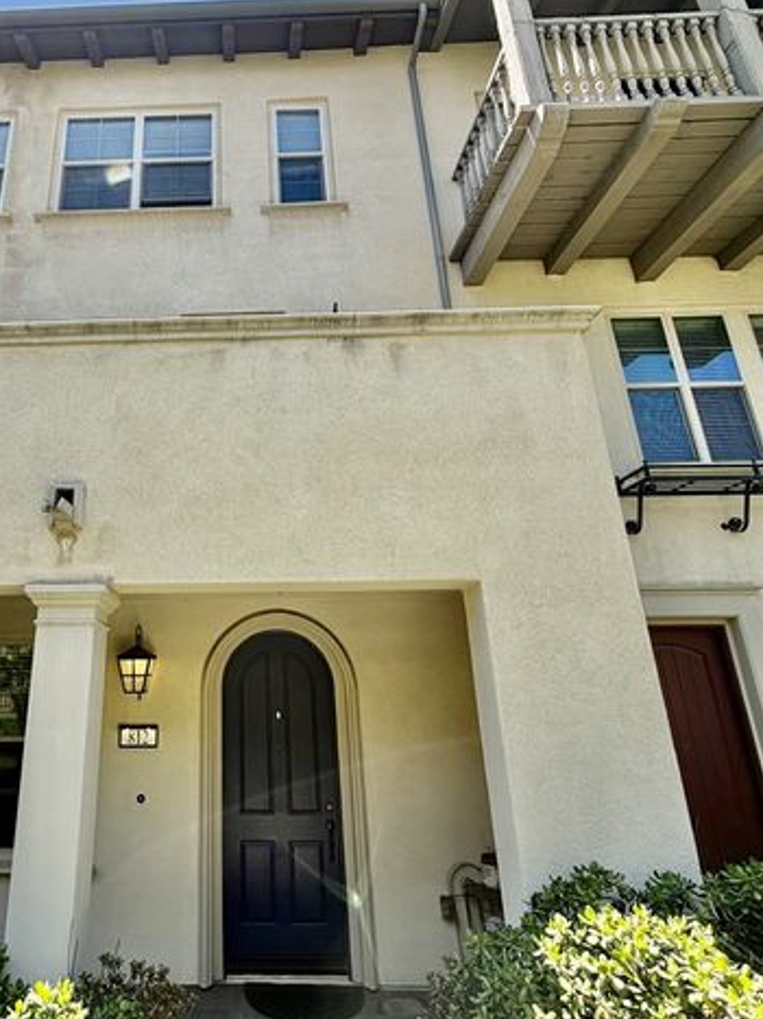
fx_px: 588
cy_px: 510
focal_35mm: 20
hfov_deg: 63.4
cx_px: 227
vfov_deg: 81.8
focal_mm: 2.22
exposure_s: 1/502
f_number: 2.2
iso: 40
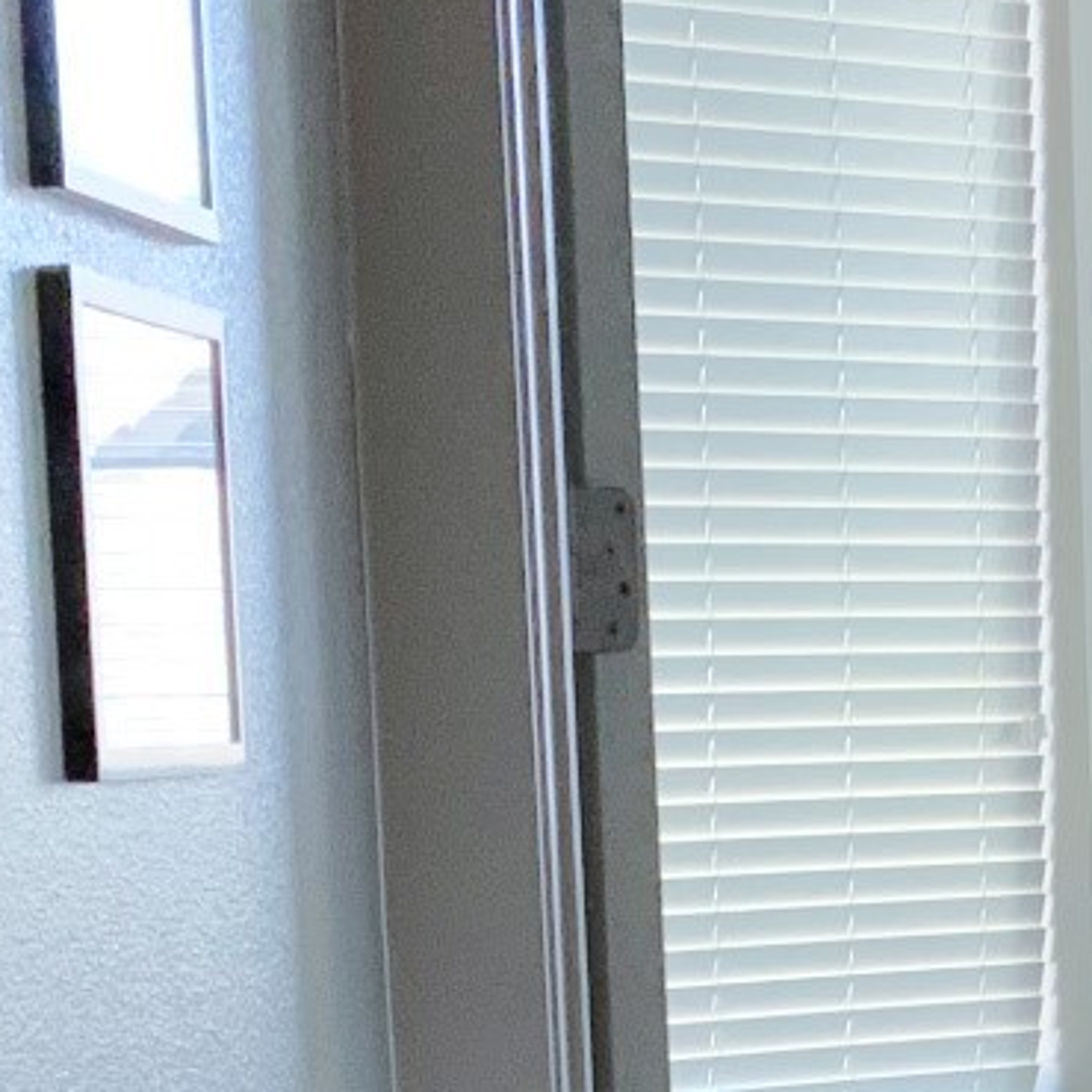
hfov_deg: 12.2
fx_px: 5068
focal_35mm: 142
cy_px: 1355
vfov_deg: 12.0
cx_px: 1095
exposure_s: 1/60
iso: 100
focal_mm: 3
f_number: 1.8
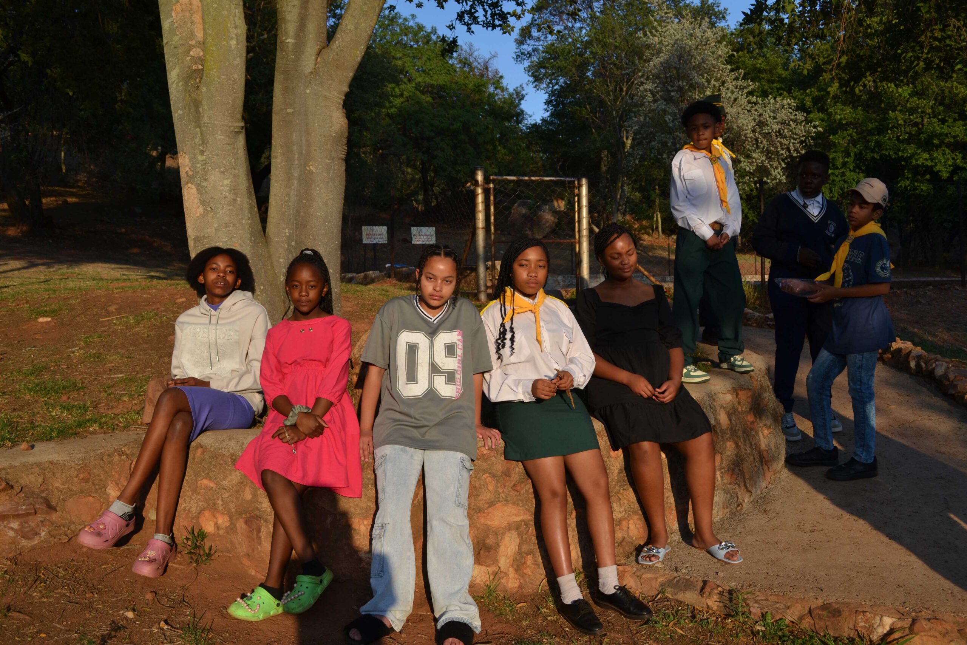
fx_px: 967
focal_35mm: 36
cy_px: 322
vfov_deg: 36.9
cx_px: 484
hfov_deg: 53.1
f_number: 7.1
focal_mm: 24
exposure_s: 1/200
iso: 100
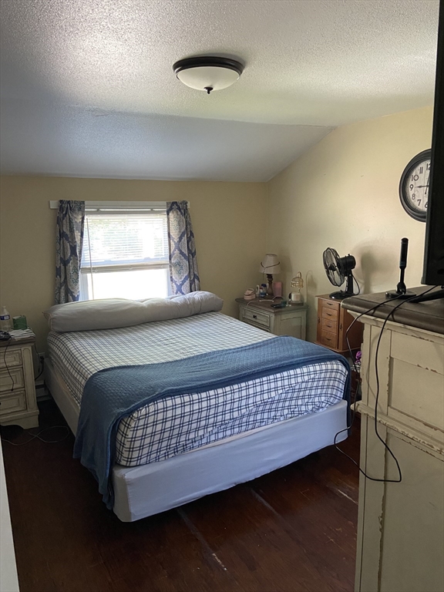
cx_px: 222
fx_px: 445
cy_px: 296
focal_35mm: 26
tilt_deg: -12.3
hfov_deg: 53.1
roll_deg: +0.8
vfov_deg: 67.3
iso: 320
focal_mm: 4.25
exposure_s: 1/60
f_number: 1.8
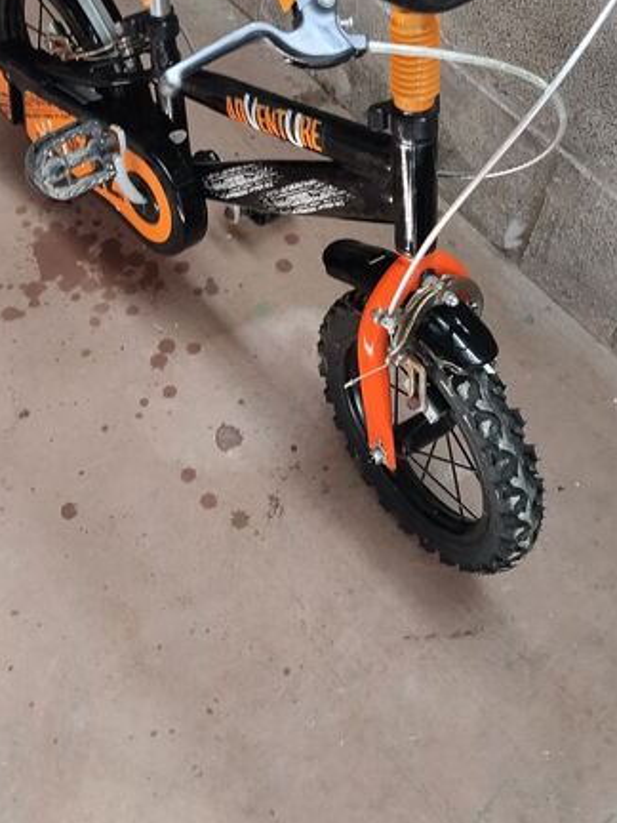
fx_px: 1022
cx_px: 257
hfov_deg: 33.5
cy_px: 274
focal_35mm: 43
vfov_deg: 43.2
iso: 125
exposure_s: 1/33.3
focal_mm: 4.22
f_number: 1.8
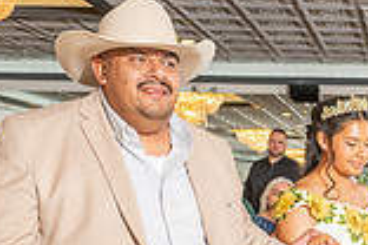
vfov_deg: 14.6
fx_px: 910
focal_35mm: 89
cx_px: 500
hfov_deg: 20.5
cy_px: 333
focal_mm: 24
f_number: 4.5
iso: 500
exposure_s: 1/200
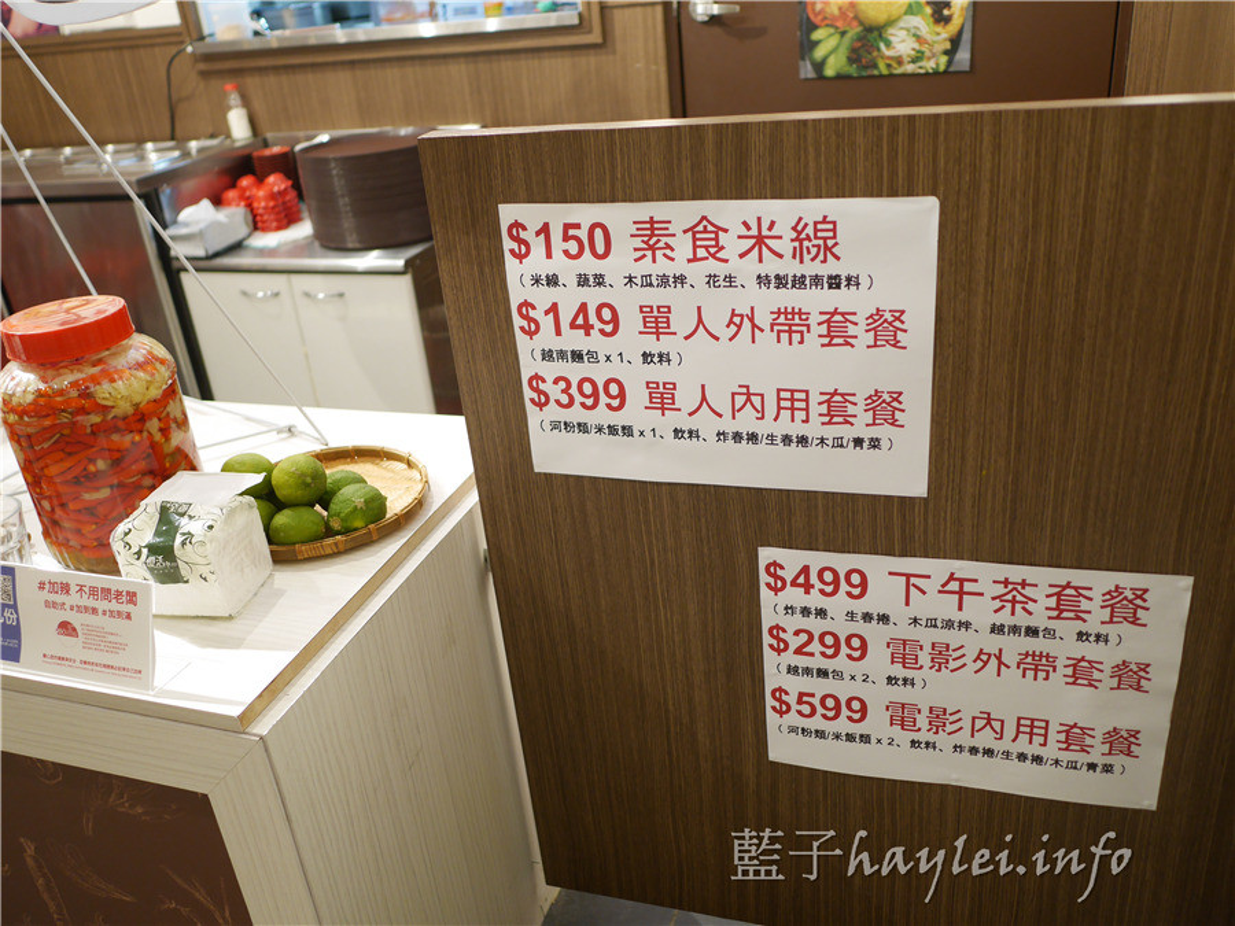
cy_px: 463
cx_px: 618
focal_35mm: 30
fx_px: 1070
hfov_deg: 60.0
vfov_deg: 46.8
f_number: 1.7
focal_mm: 15
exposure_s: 1/60
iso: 500
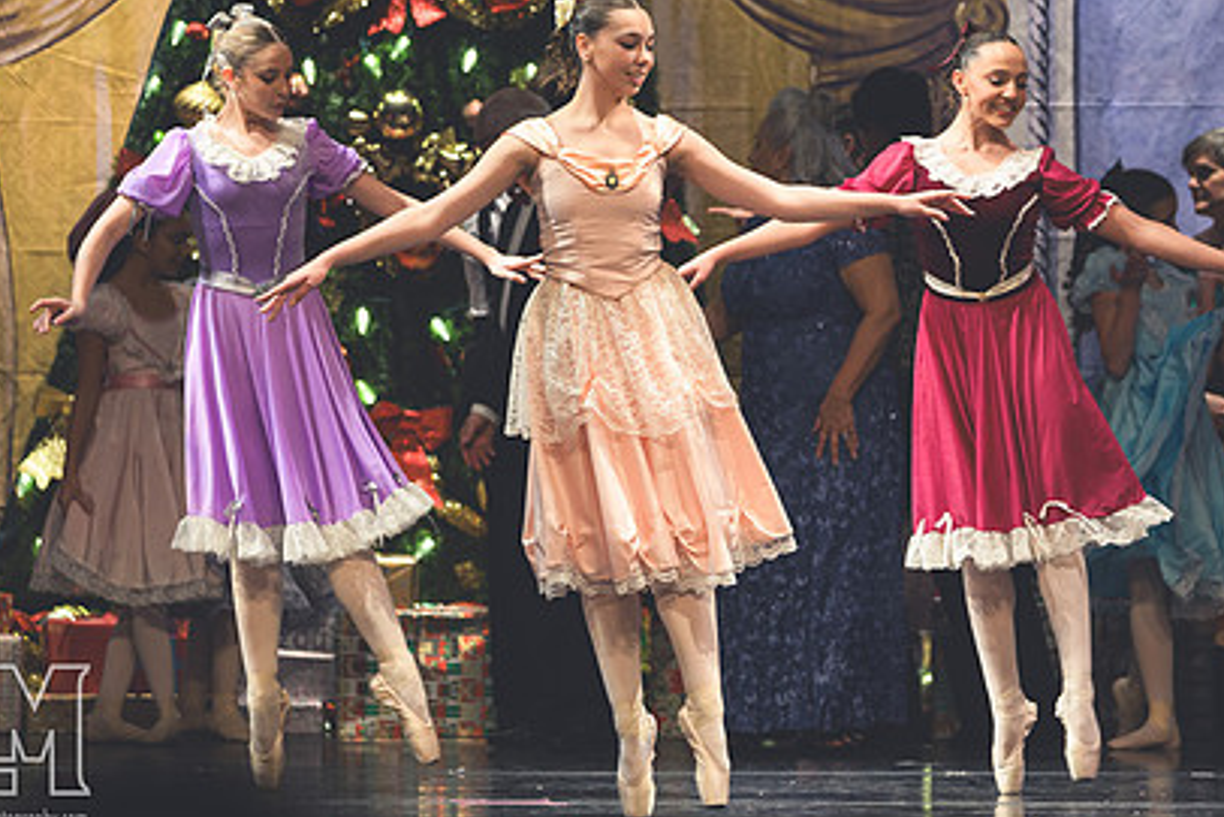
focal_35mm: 374
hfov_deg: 5.5
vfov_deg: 3.7
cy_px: 383
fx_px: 12720
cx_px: 639
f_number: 2.8
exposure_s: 1/400
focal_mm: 175
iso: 800
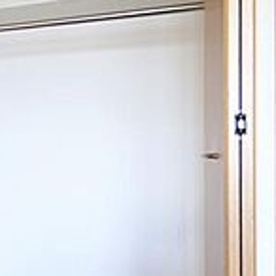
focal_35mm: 42
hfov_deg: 36.6
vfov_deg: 40.0
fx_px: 379
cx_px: 10
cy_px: 149
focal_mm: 10
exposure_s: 1/30
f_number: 3.5
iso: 200
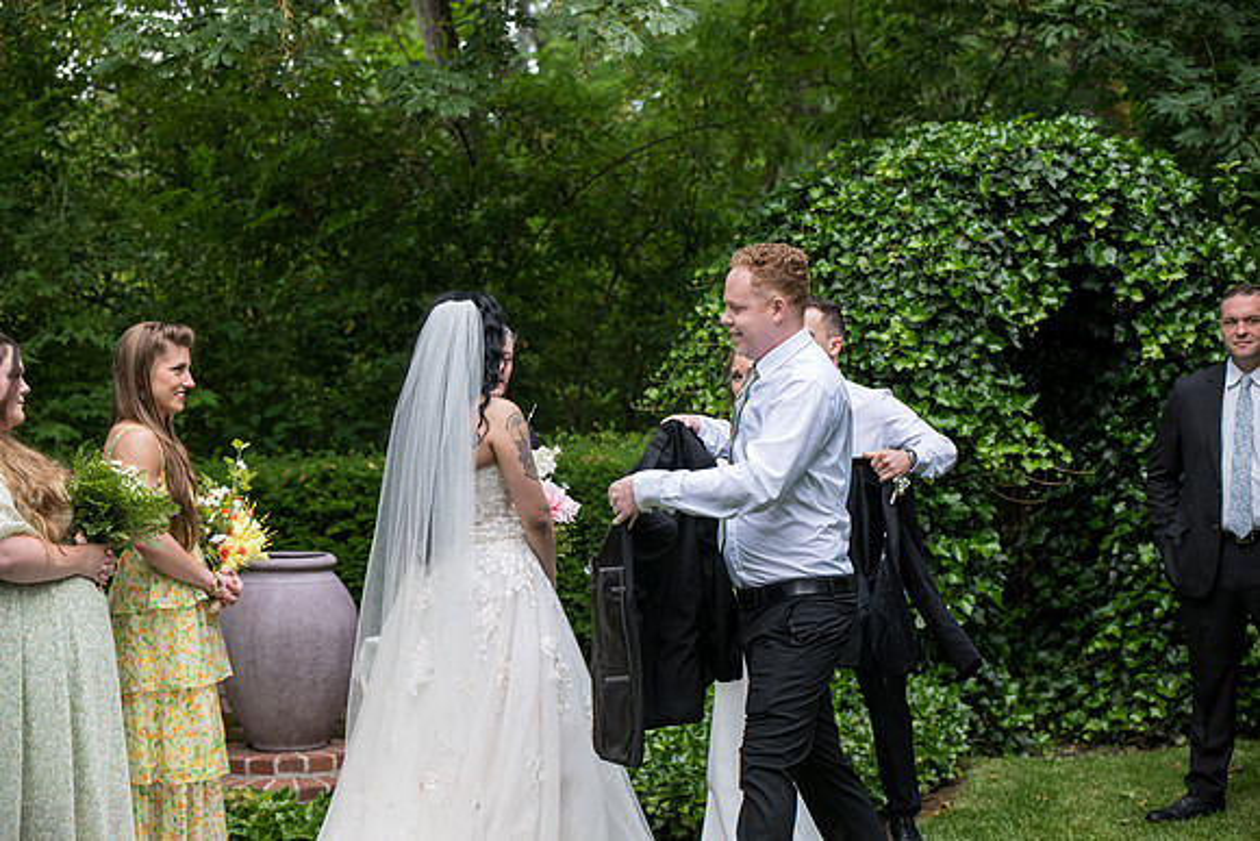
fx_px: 2450
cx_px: 630
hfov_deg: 28.8
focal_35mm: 70
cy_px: 420
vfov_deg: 19.5
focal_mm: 70
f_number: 4
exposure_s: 1/400
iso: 500
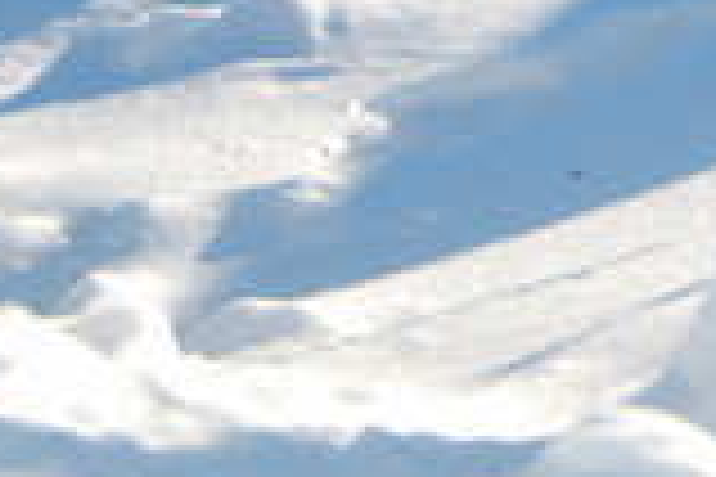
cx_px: 1626
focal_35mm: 318
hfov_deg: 6.2
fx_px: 6324
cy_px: -603
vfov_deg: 4.2
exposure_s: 1/200
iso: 100
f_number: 9
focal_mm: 42
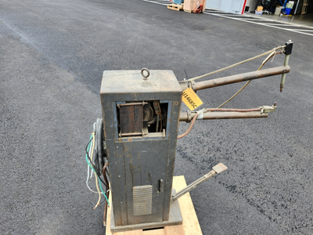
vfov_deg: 58.9
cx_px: 156
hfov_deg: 73.9
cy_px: 118
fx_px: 208
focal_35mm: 23
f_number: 1.8
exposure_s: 1/180
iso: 80
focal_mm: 5.54
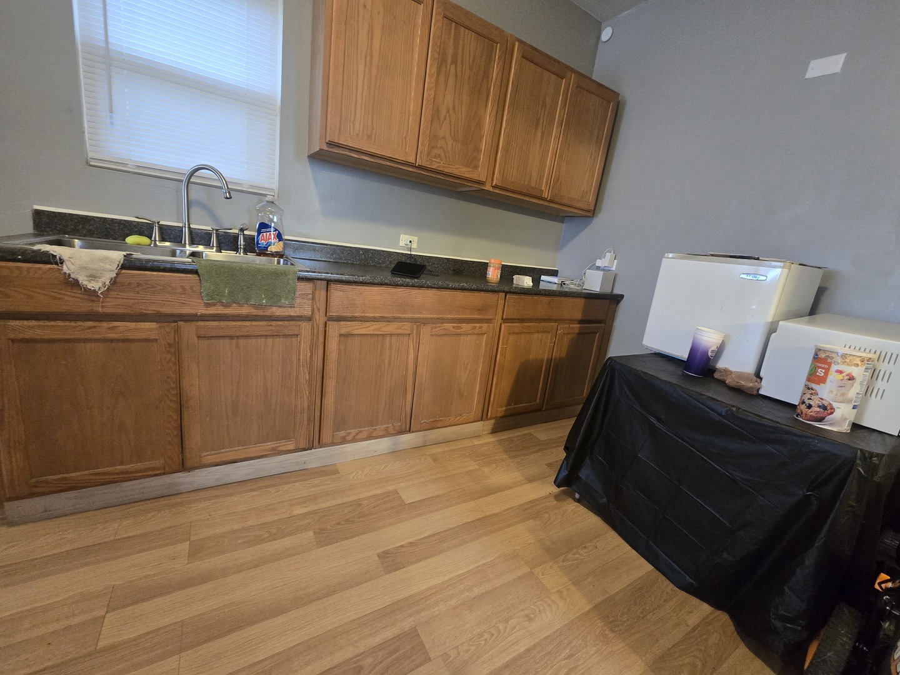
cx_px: 450
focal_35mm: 13
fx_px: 338
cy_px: 338
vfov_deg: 89.9
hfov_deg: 106.2
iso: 640
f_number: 2.2
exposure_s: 1/60
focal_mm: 2.2
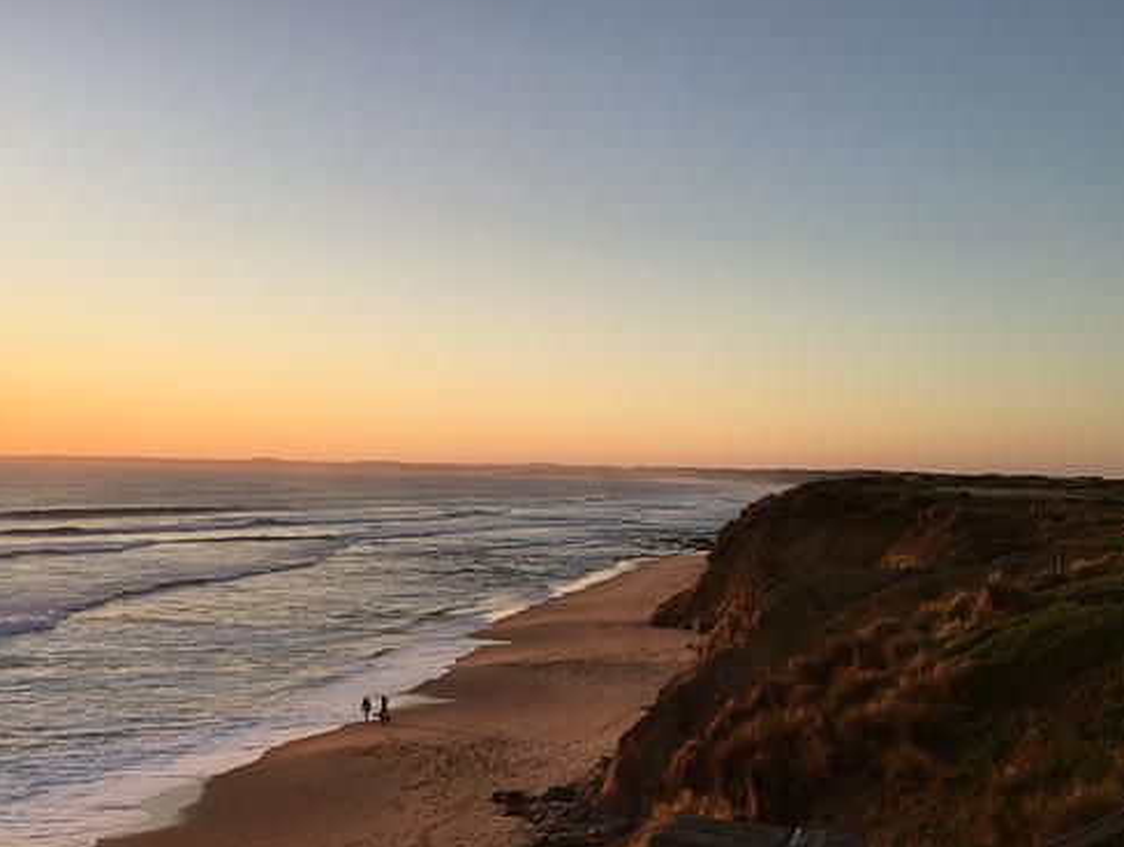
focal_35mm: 37
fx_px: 1203
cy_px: 503
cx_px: 451
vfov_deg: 38.6
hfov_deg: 49.8
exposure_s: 1/394
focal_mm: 4.15
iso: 25
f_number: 2.2
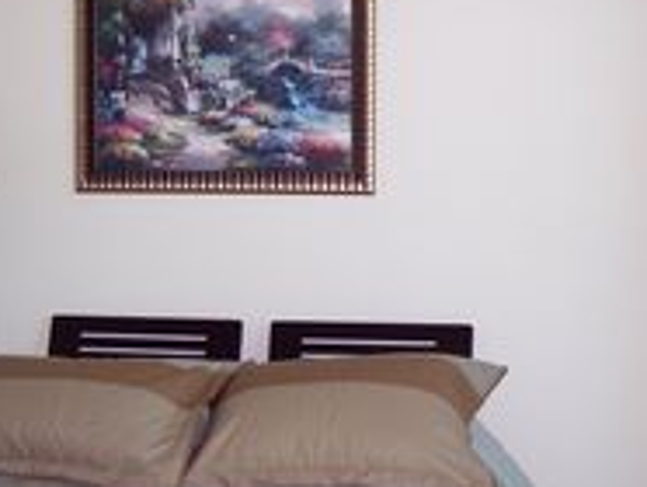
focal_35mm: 77
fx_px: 1441
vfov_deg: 19.2
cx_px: 397
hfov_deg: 25.2
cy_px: 205
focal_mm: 8
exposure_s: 1/60
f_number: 2.8
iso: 140
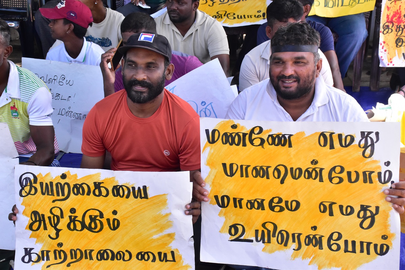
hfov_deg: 35.1
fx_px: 641
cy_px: 135
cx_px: 202
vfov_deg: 23.8
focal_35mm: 57
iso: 2000
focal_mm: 38
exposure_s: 1/200
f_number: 16
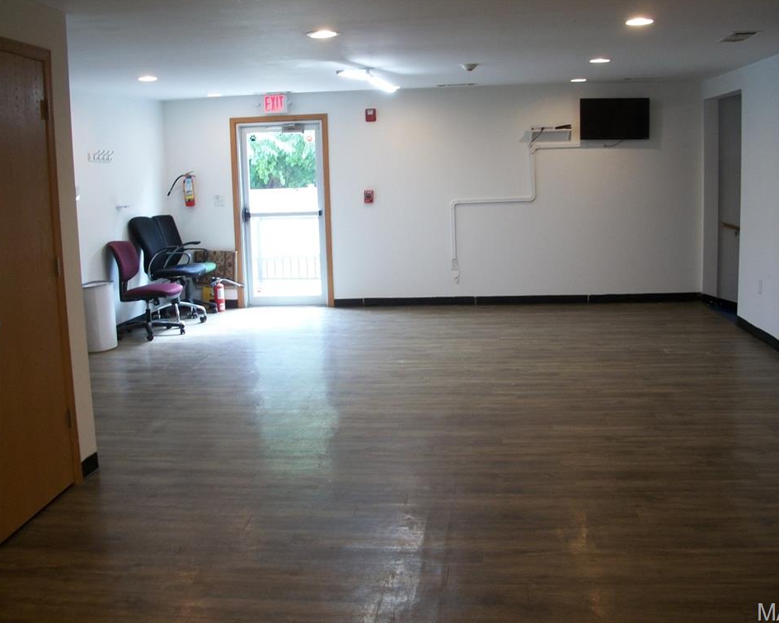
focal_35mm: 37
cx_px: 418
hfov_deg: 49.0
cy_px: 313
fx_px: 853
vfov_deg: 40.1
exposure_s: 1/25
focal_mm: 6.3
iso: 160
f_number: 3.1
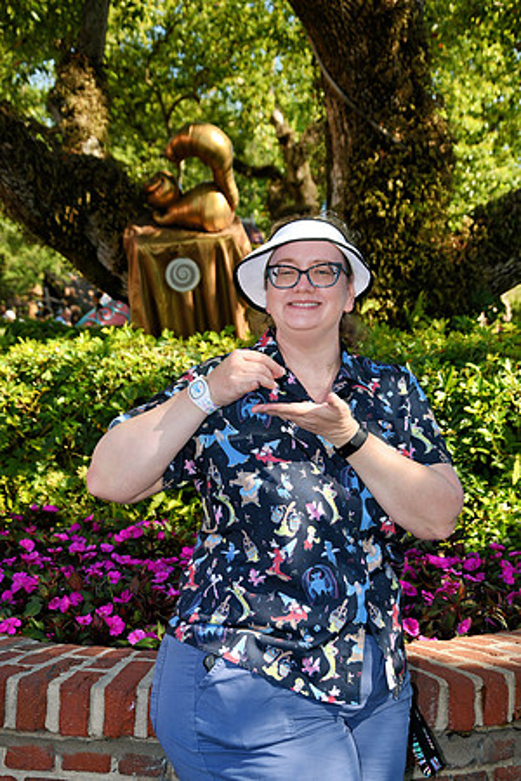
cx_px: 260
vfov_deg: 30.1
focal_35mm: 67
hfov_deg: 20.3
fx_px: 1454
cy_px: 390
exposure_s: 1/125
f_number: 5.6
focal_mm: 45
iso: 100
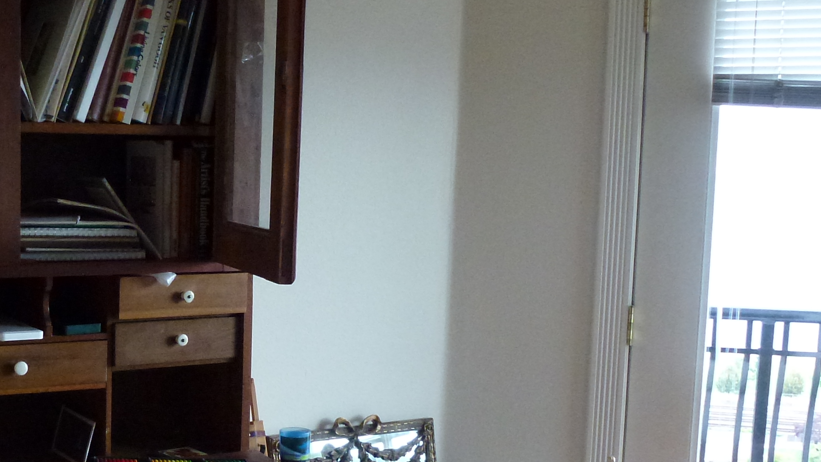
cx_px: 195
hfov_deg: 38.7
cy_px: 339
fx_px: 1132
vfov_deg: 22.9
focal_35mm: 52
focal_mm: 4.3
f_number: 3.3
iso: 400
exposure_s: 1/50
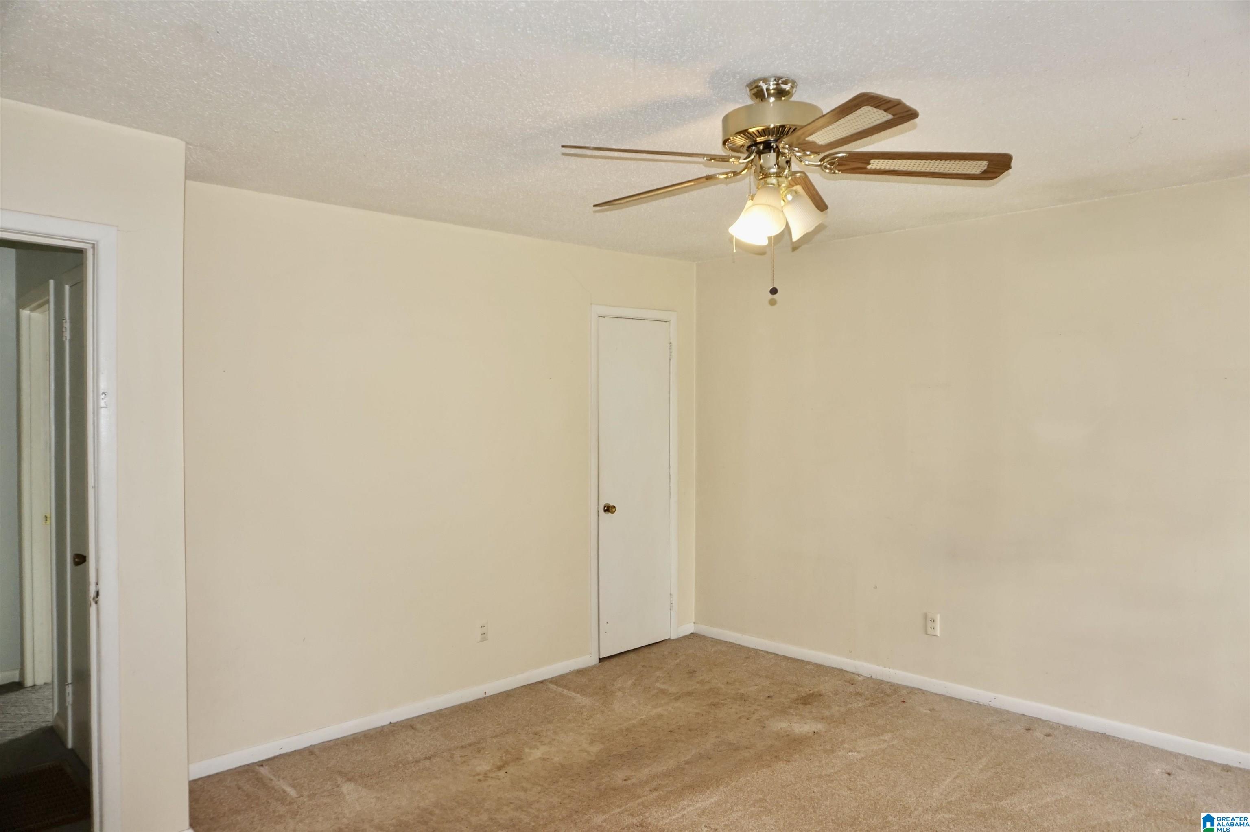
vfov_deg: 53.1
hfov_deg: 73.8
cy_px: 416
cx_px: 625
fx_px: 833
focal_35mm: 24
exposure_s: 1/60
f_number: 4
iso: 400
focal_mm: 16
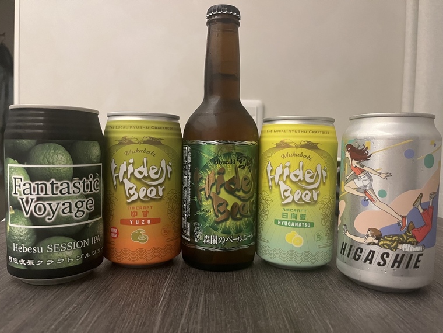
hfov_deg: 67.3
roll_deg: -1.4
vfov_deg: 53.1
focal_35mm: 26
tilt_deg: -3.9
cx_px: 222
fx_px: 333
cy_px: 166
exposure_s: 1/40
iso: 640
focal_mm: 5.1
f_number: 1.6
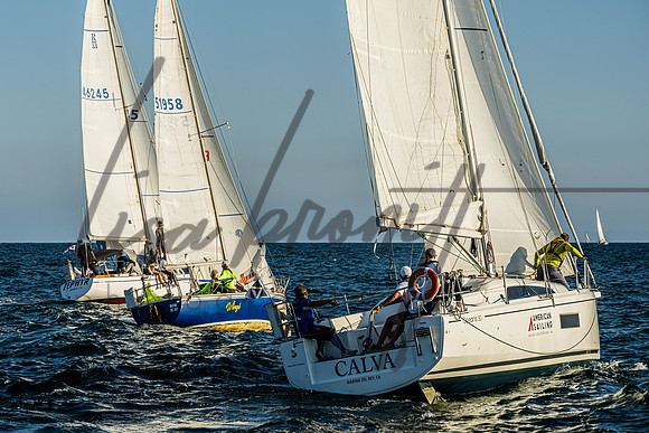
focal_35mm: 124
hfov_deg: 16.5
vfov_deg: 11.1
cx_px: 233
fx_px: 2228
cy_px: 184
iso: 100
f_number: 6.3
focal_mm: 92
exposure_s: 1/1250
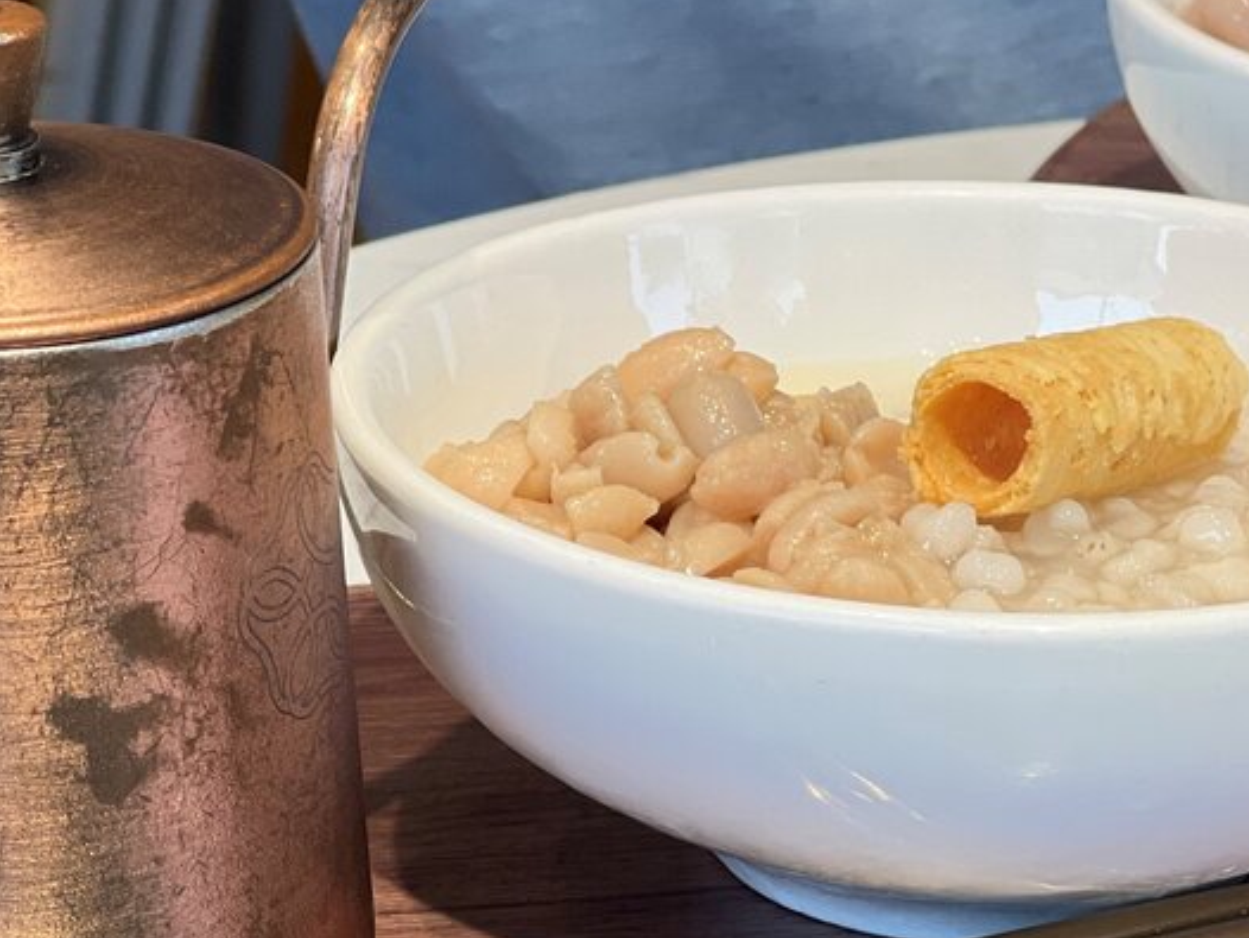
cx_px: 822
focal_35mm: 158
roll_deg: -0.9
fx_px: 5703
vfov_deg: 9.4
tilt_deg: -21.9
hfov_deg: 12.5
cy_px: 629
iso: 125
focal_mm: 9
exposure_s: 1/40
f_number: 2.8
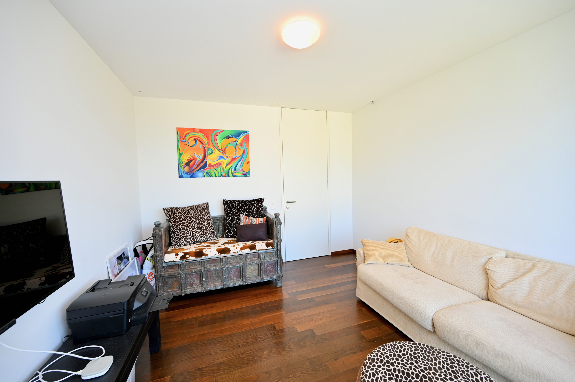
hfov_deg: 104.3
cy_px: 191
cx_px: 288
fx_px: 223
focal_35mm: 14
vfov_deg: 81.1
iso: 200
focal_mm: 14
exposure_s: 1/60
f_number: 4
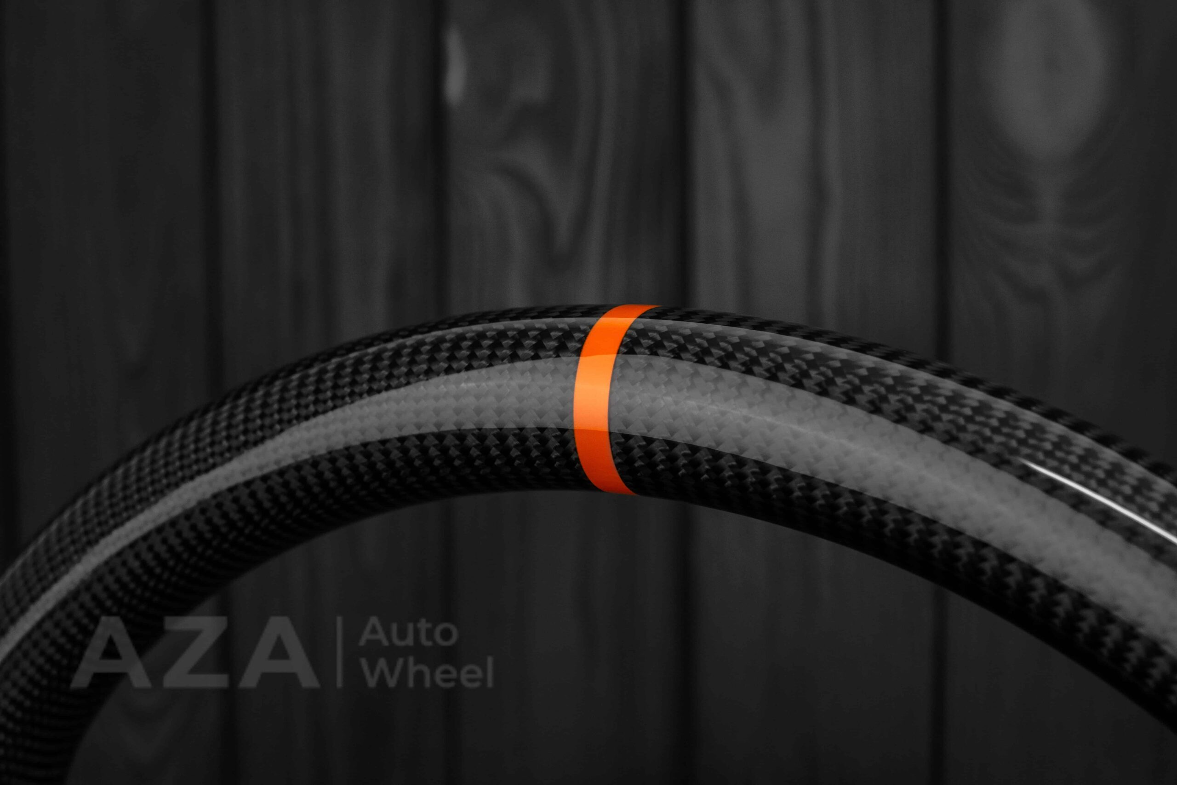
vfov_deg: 25.8
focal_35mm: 52
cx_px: 588
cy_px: 392
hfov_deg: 37.8
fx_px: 1716
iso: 500
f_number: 6.3
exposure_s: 1/125
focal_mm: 35
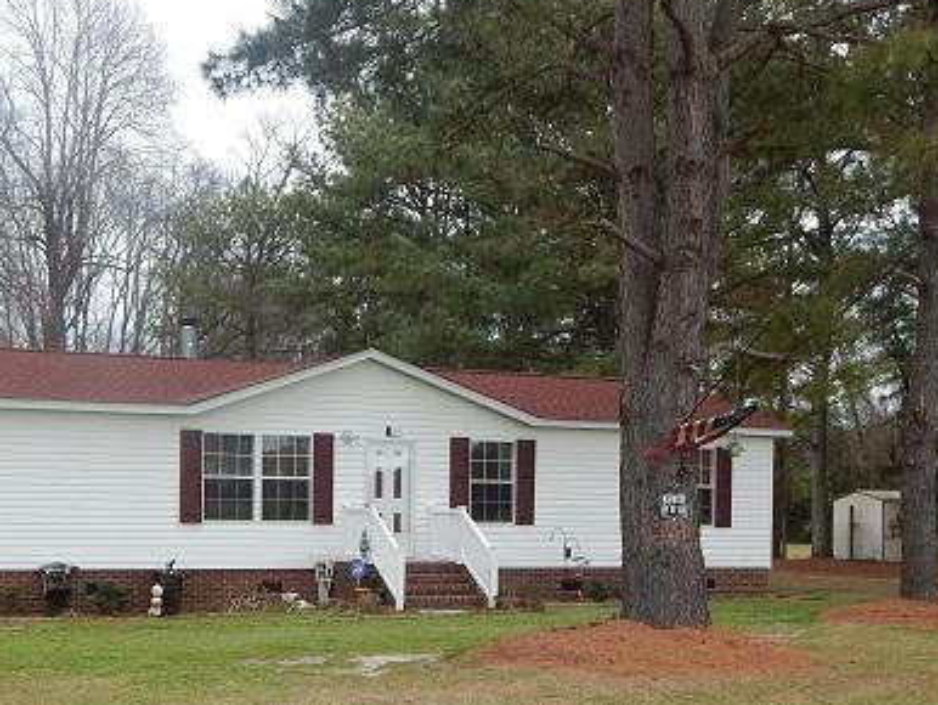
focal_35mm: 59
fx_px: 1600
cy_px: 511
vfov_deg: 24.6
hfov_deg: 32.7
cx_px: 488
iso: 125
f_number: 3.4
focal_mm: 6.8
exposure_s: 1/500
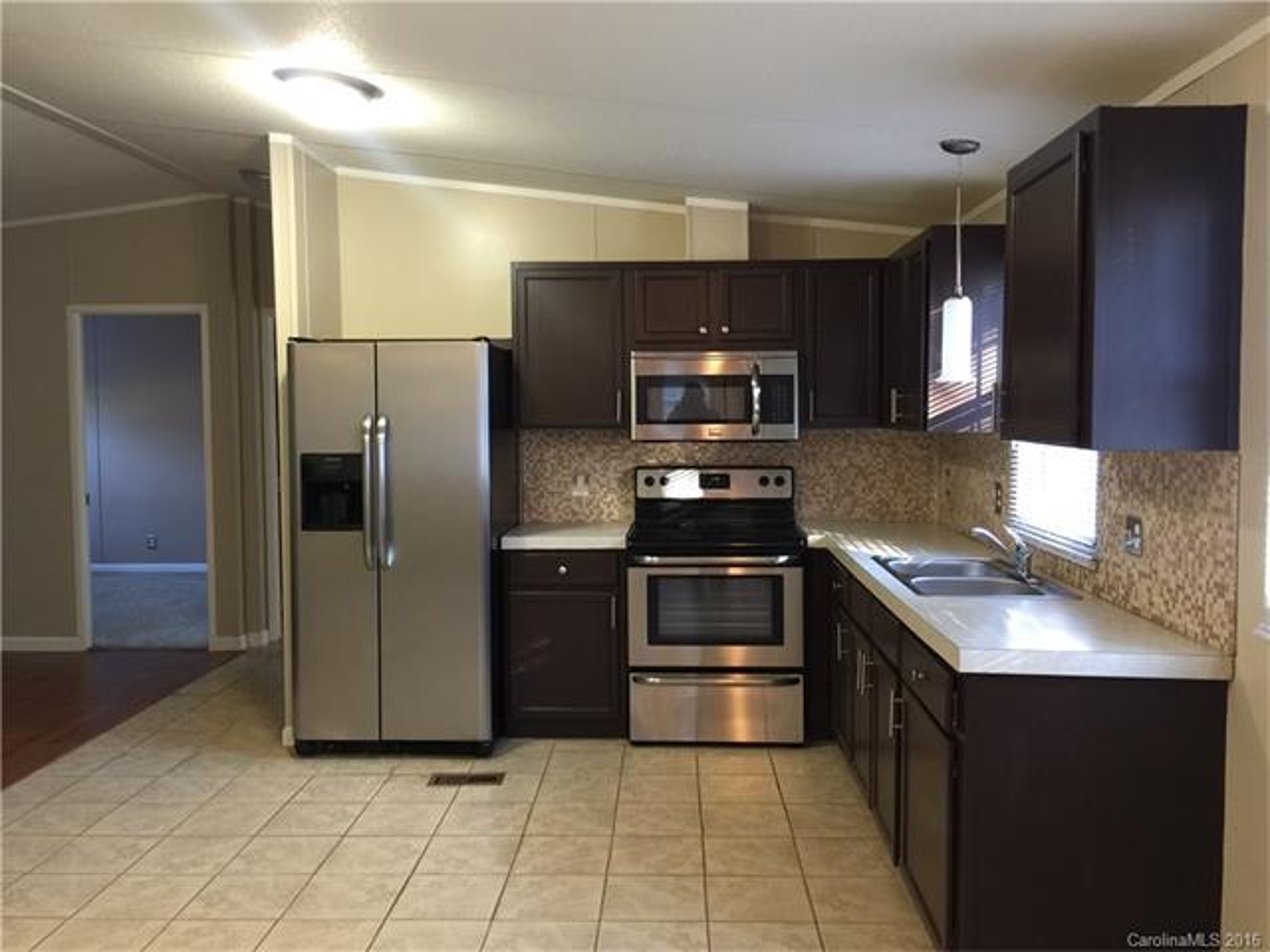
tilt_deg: -3.0
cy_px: 476
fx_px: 1064
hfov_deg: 61.7
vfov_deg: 48.2
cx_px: 635
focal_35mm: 29
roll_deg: -0.1
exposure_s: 1/10
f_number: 2.2
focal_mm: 4.15
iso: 100
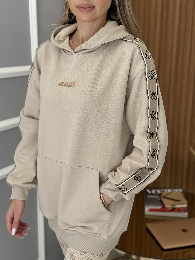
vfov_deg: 39.7
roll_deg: -0.5
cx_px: 98
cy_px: 130
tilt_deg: -13.4
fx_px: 361
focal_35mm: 48
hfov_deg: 30.3
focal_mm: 6.76
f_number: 1.78
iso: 50
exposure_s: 1/176
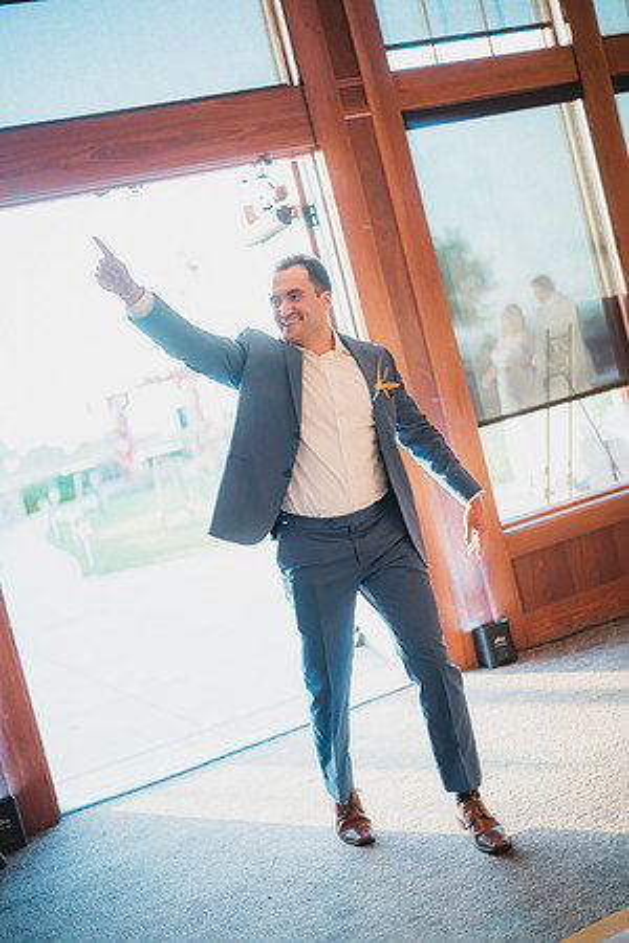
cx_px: 314
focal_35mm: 50
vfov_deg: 39.6
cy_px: 472
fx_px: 1310
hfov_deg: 27.0
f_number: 1.4
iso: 1250
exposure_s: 1/1250
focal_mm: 50
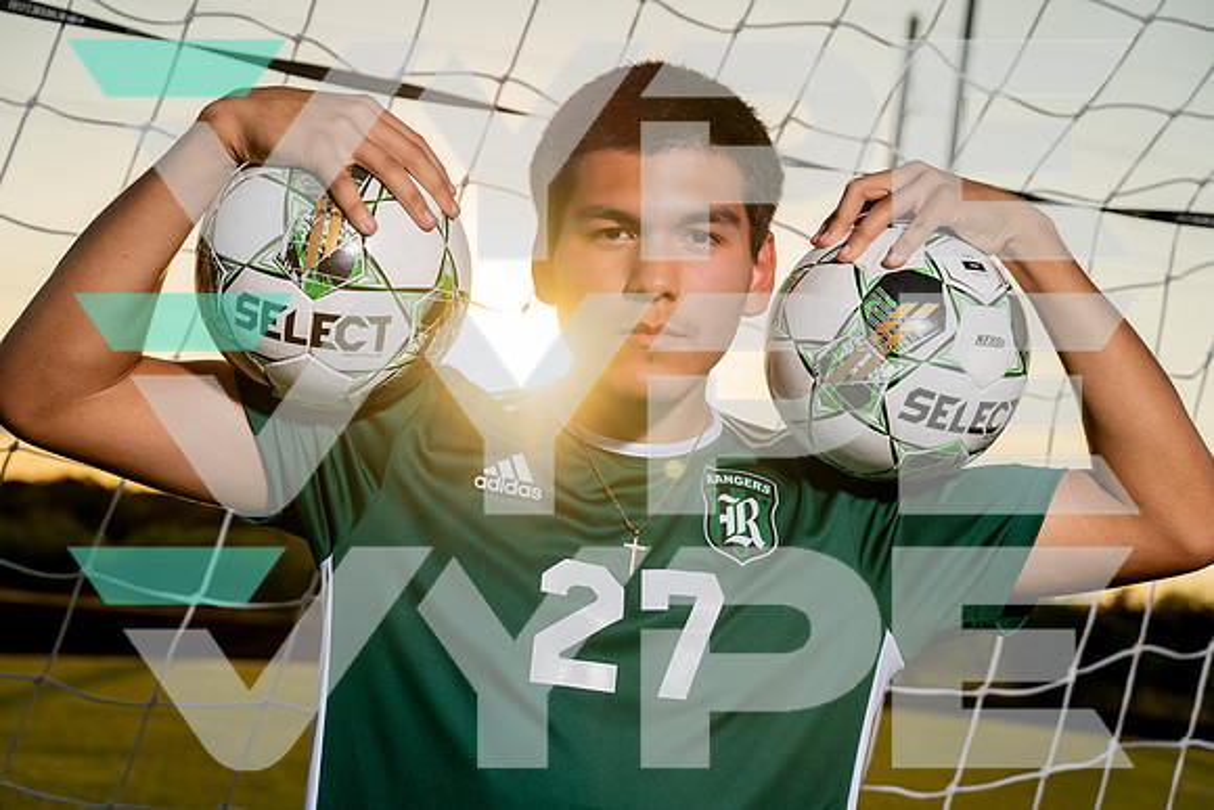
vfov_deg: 21.3
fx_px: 2149
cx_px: 607
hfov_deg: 31.5
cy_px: 405
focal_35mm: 64
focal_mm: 63
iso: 200
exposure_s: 1/1250
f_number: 5
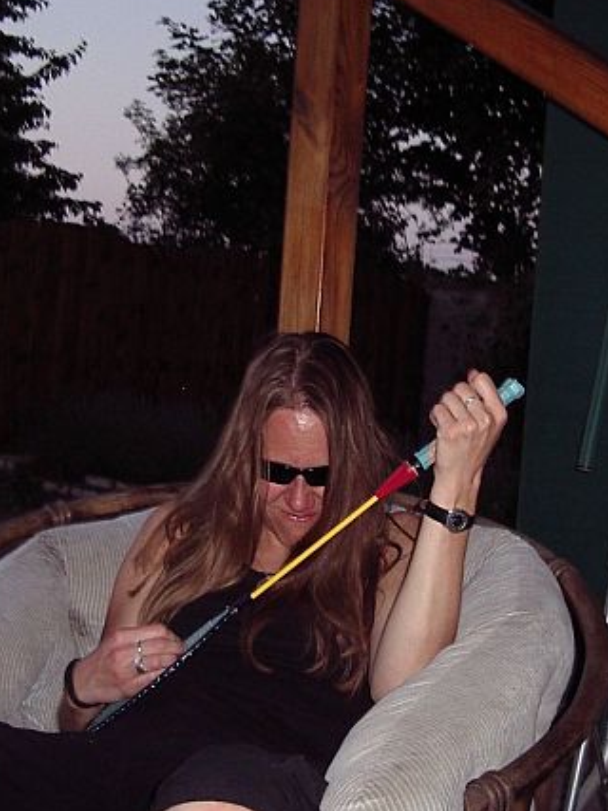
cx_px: 344
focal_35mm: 57
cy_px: 456
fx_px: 1336
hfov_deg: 25.6
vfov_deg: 33.7
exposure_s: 1/60
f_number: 2.6
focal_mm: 5.8
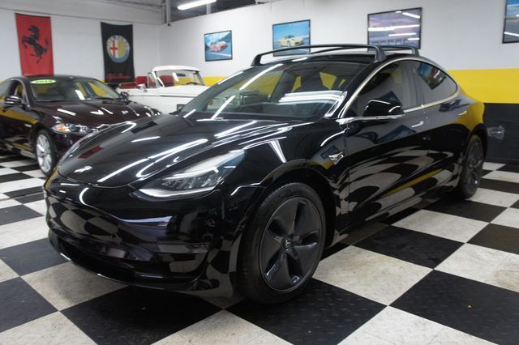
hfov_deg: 64.6
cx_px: 260
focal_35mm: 28
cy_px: 172
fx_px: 411
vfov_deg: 45.6
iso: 400
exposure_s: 1/30
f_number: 3.5
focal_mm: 19
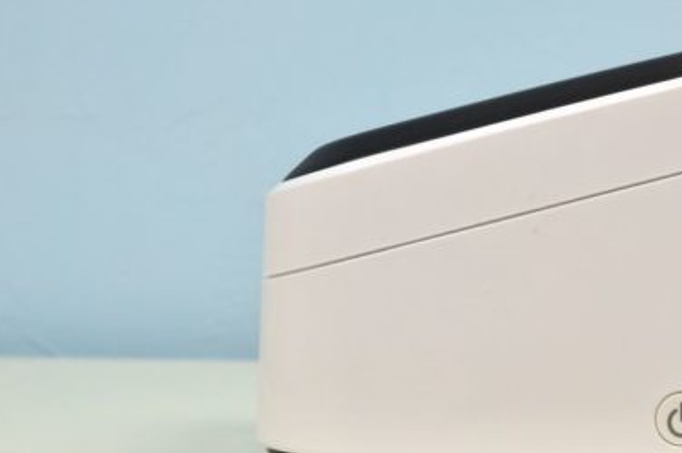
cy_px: 236
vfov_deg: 16.8
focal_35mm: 81
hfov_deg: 24.9
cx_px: 485
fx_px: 1533
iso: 800
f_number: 10
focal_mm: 34
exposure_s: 1/25
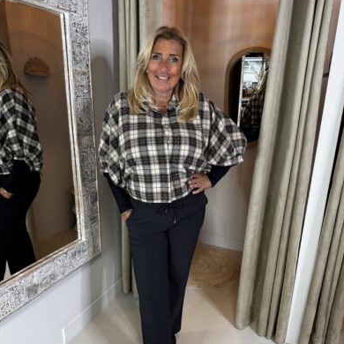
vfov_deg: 55.1
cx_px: 174
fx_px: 326
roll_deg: +0.1
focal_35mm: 29
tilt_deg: -19.4
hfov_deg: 55.6
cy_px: 211
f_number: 1.78
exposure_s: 1/51
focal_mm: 6.76
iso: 125
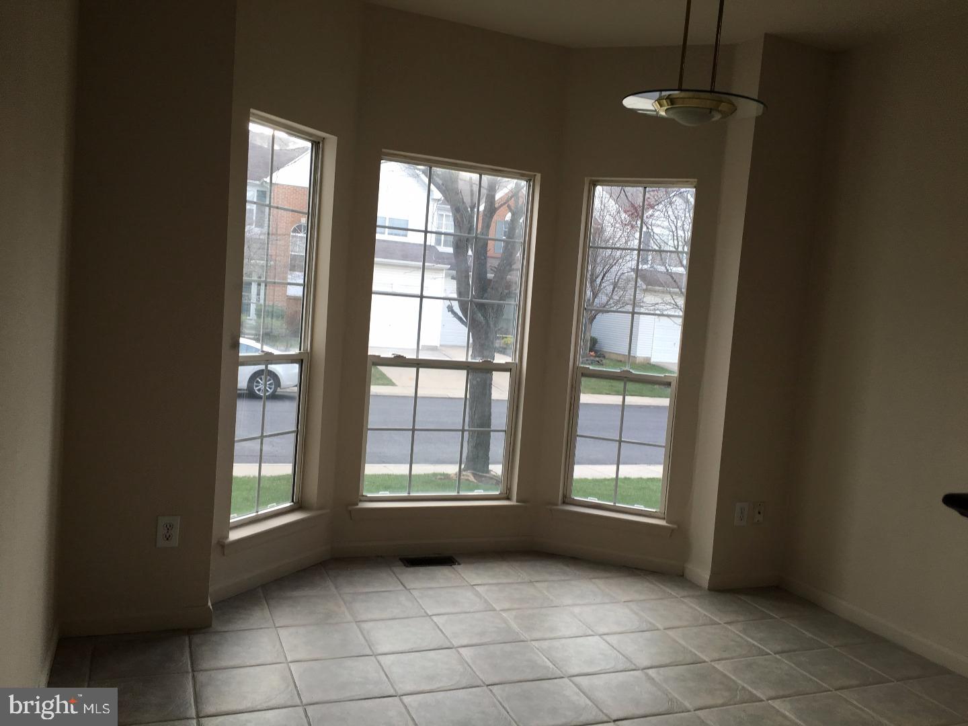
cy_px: 363
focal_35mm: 29
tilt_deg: -1.8
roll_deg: -5.5
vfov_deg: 48.2
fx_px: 811
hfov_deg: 61.7
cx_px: 484
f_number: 2.2
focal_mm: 4.15
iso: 25
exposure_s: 1/60
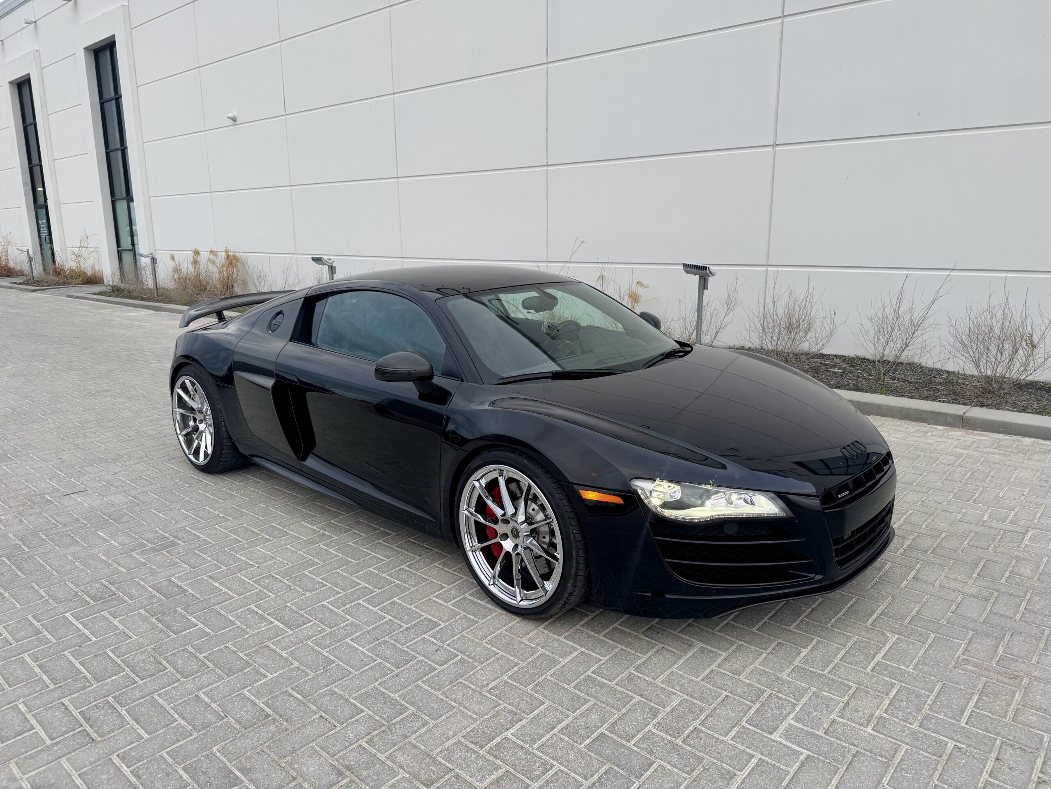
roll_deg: +0.6
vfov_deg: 56.8
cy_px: 394
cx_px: 526
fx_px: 729
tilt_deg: -11.8
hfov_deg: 71.6
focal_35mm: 24
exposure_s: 1/267
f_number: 1.78
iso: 64
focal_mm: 6.76
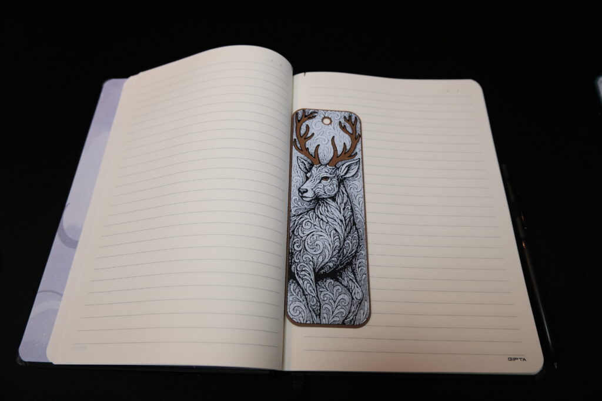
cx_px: 301
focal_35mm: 23
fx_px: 385
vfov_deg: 55.1
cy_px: 200
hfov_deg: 76.1
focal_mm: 15.6
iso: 500
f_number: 4.5
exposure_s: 1/30
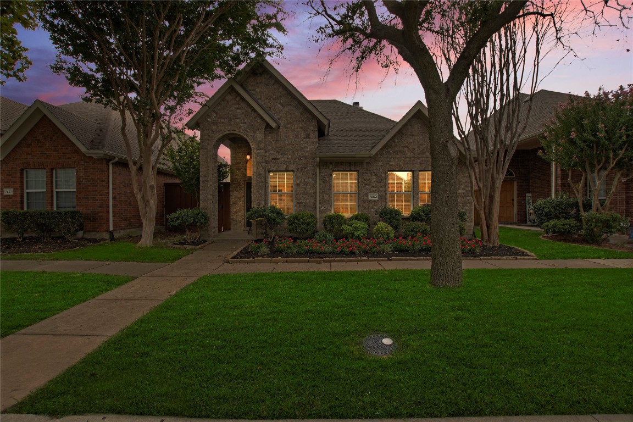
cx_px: 316
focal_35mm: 15
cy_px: 211
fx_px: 264
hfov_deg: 100.4
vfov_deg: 77.3
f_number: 7.1
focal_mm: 10
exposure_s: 1/200
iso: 100
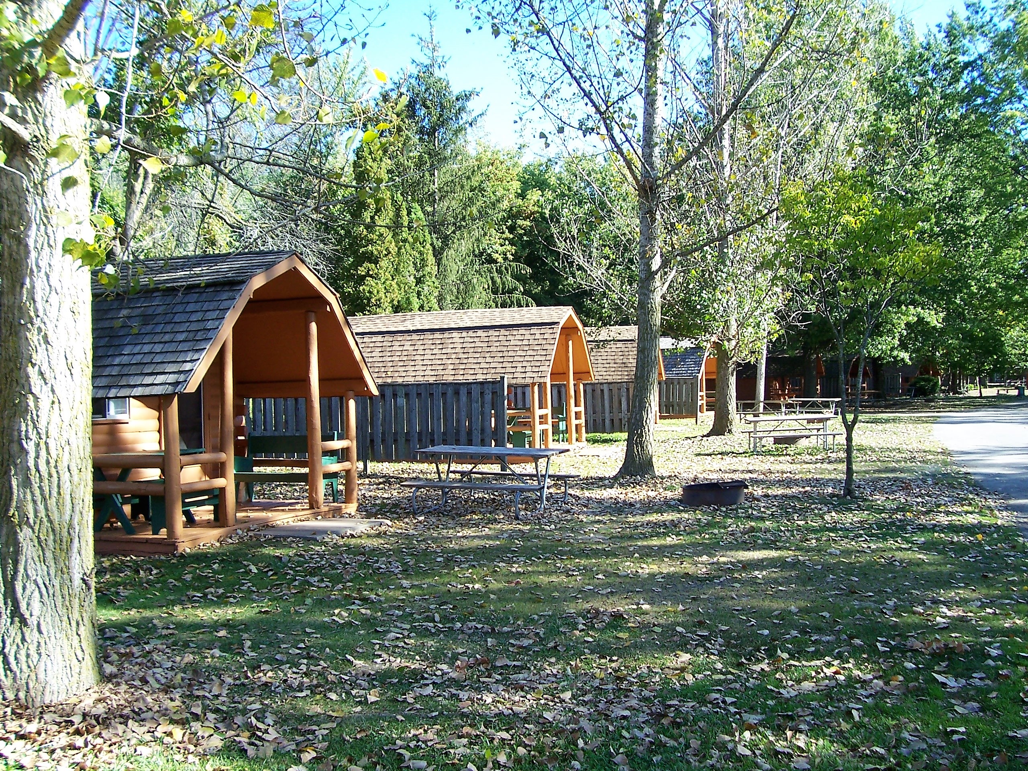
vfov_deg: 41.8
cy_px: 386
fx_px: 1010
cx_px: 514
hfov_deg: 54.0
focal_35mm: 34
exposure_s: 1/250
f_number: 2.7
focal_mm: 5.6
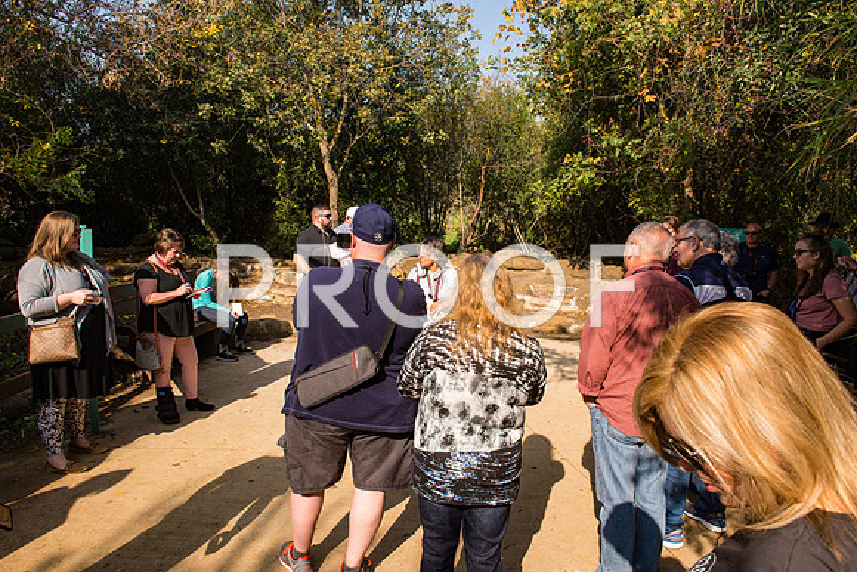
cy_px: 286
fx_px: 571
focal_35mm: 24
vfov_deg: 53.2
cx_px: 428
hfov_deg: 73.7
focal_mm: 24
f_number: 7.1
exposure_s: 1/160
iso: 100
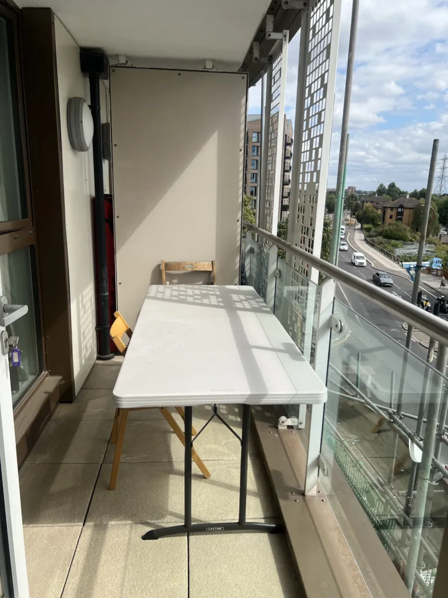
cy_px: 299
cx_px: 224
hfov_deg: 53.1
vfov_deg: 67.3
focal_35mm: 26
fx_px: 449
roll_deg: -1.7
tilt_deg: -12.5
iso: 50
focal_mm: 5.7
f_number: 1.5
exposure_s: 1/3704
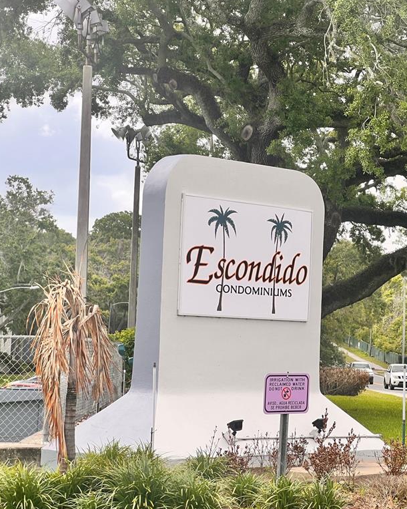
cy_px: 254
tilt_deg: +2.5
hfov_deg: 15.2
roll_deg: -2.0
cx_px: 284
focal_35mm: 101
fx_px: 1520
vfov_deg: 19.0
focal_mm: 9
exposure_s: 1/351
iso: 32
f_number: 2.8
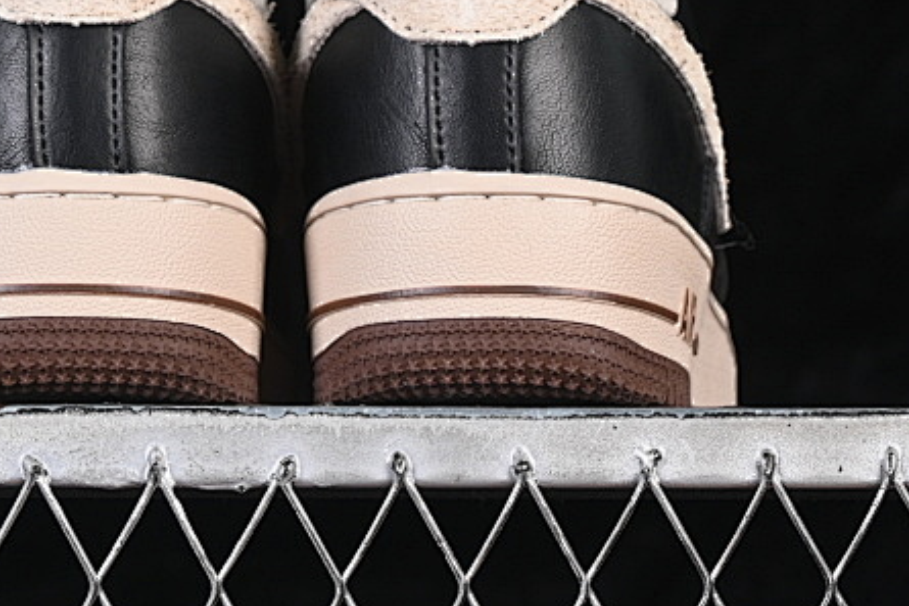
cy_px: -55
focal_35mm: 182
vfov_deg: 7.5
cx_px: 286
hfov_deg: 11.3
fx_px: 4597
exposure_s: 1/60
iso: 160
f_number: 6.3
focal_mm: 50
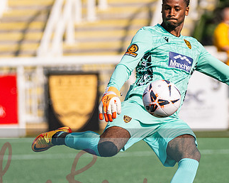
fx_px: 4999
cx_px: 120
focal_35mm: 738
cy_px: 86
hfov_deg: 2.6
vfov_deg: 2.1
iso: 250
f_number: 2.8
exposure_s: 1/5000
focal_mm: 210
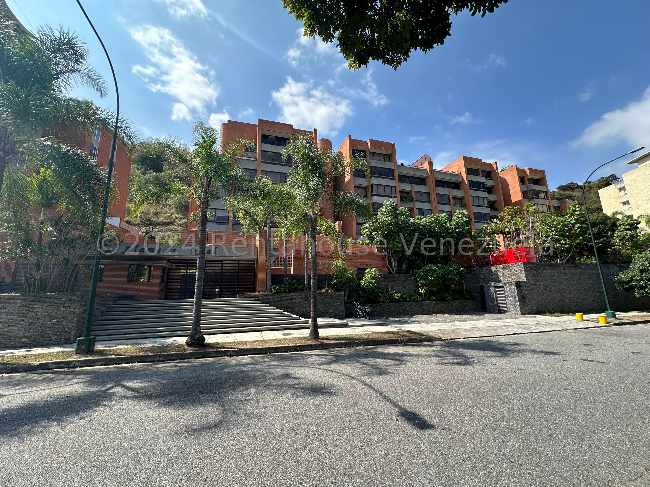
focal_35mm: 14
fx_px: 263
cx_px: 325
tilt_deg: +11.2
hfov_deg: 102.1
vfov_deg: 85.7
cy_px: 244
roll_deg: +1.7
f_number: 2.2
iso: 40
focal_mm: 2.22
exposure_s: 1/796
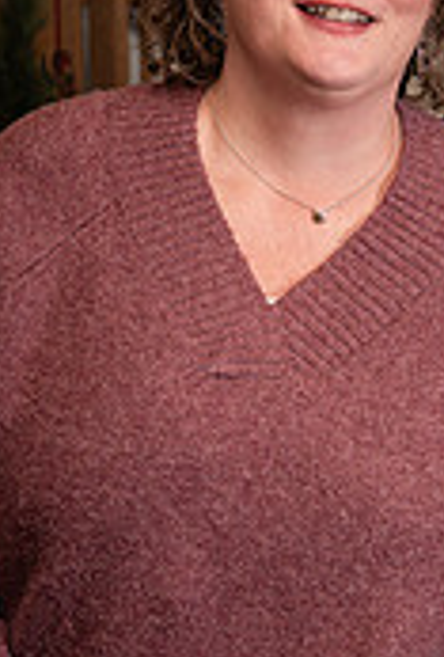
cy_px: 242
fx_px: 2033
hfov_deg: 12.3
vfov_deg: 18.3
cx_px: 471
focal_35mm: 111
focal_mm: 28
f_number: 3.5
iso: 250
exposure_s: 1/250
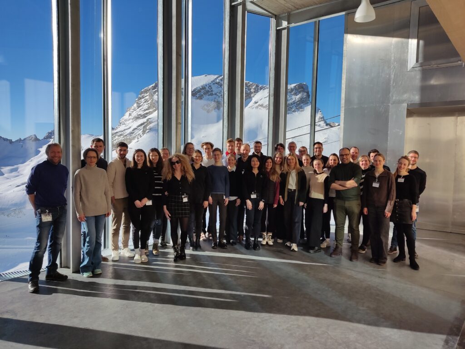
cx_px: 232
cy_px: 174
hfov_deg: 69.4
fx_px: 336
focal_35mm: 25
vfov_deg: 54.9
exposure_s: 1/2005
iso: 50
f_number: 1.79
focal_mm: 4.71
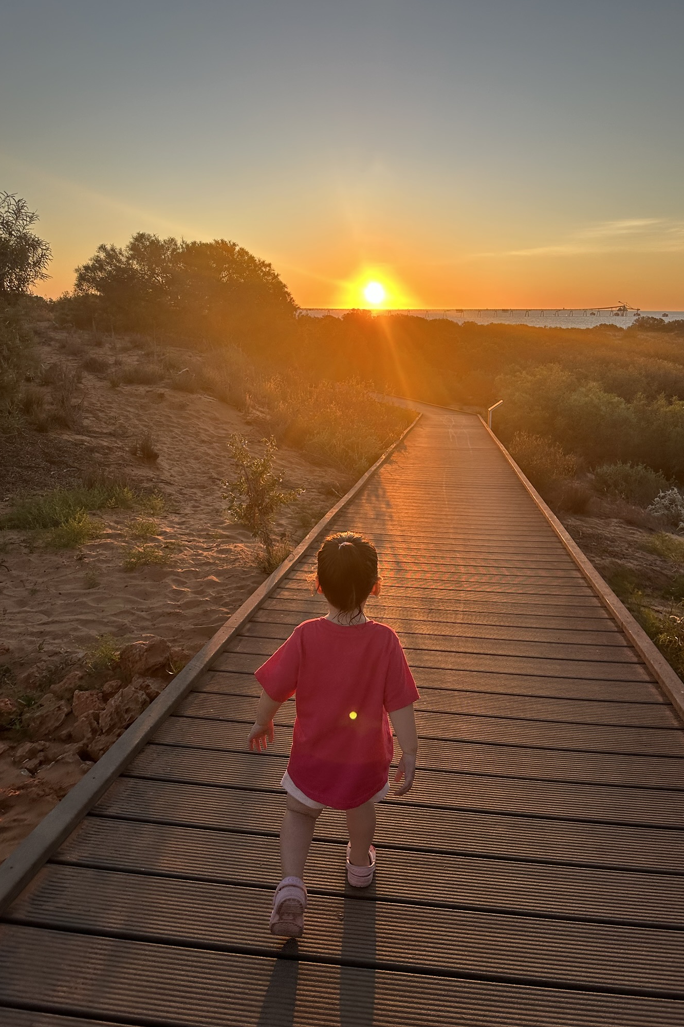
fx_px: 713
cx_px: 374
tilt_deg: -13.7
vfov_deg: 71.5
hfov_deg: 51.2
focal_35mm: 25
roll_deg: +0.5
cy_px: 513
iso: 80
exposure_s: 1/1241
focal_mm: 6.86
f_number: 1.78
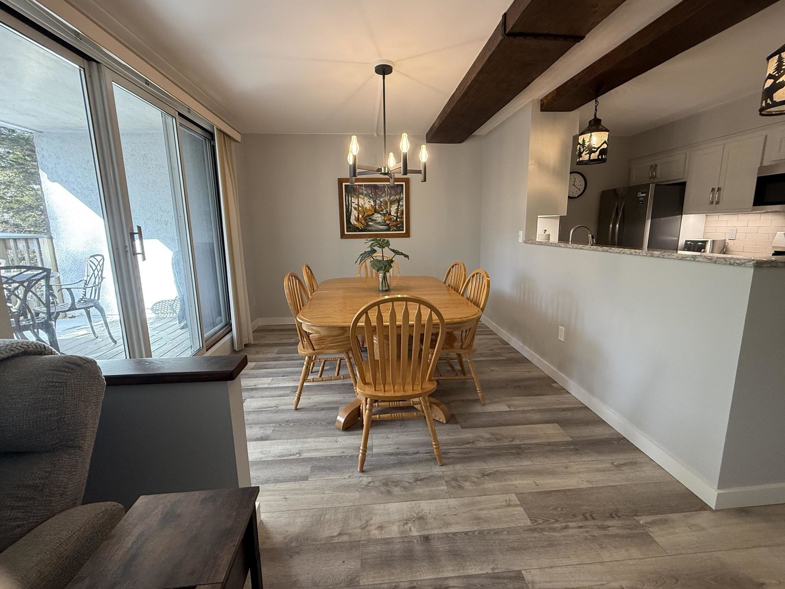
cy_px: 283
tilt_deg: -8.6
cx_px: 394
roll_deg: +0.7
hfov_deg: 98.2
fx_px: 340
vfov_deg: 81.7
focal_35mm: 15
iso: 250
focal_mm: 2.22
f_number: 2.2
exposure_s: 1/120
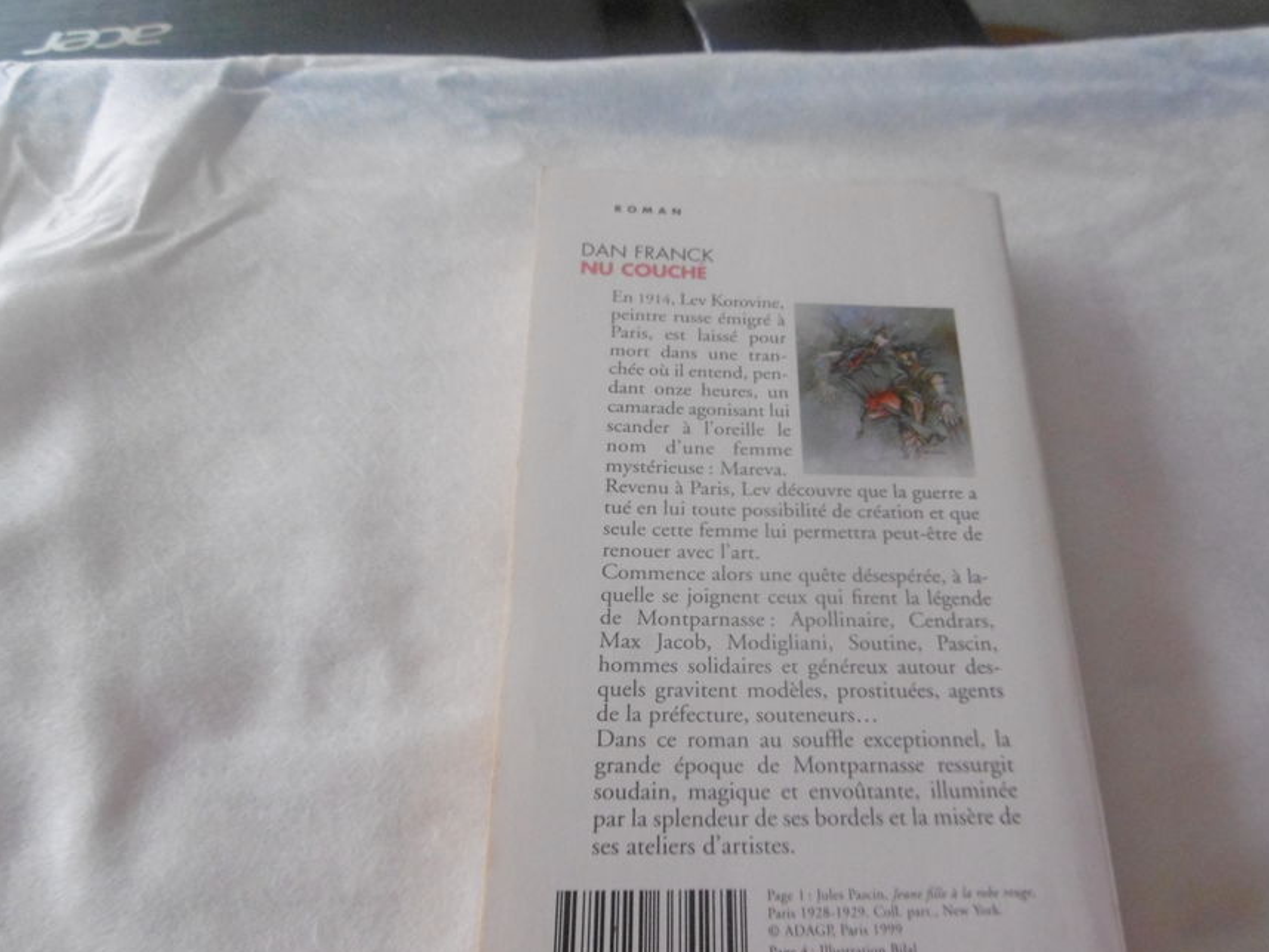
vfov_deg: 49.7
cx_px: 736
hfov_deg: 63.1
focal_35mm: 28
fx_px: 1027
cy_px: 508
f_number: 3.1
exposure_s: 1/100
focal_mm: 4.3
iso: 500
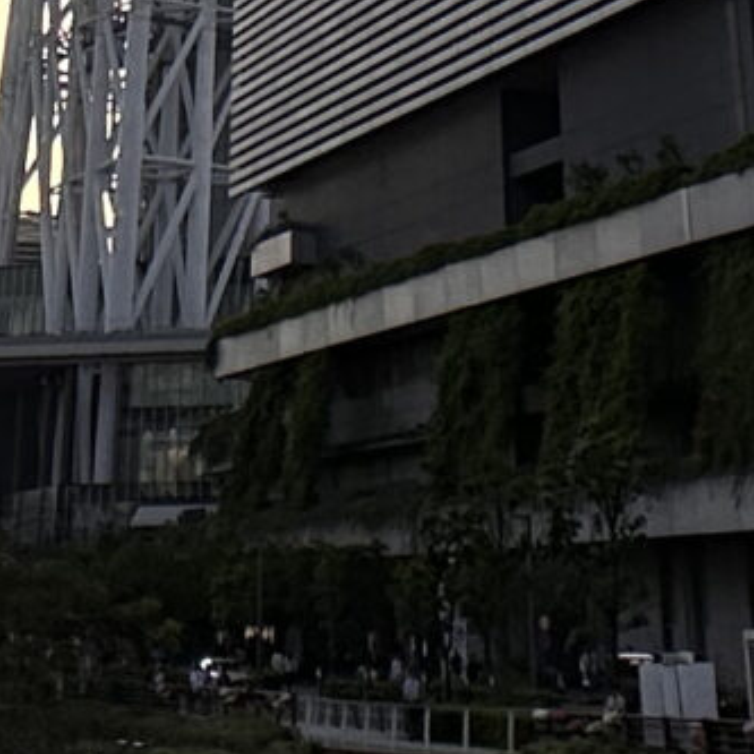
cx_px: 412
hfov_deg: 18.3
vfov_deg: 13.5
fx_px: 2341
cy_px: -1046
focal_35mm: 95
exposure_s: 1/2398
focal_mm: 2.22
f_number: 2.2
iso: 50
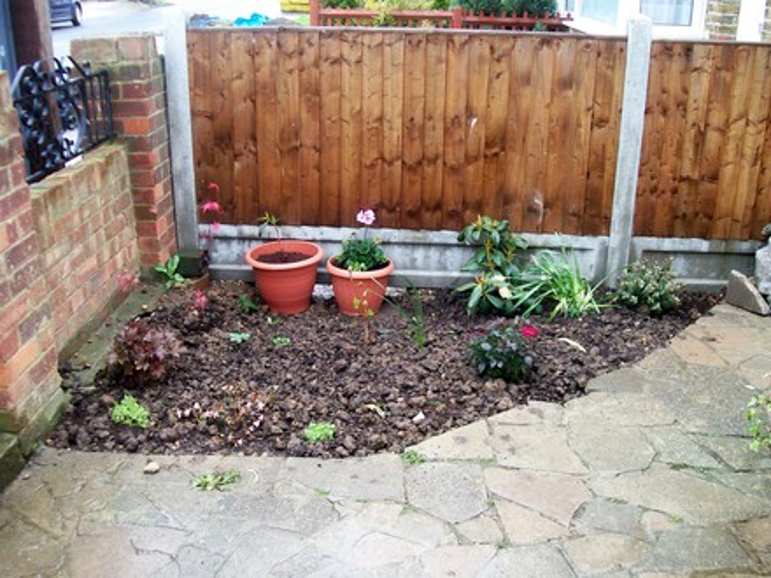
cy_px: 289
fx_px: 802
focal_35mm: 36
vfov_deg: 39.7
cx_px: 386
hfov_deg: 51.4
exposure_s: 1/111
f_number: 2.7
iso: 80
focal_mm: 6
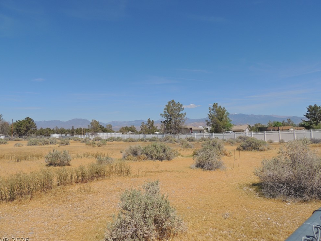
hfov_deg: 69.4
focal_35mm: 25
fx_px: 232
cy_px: 120
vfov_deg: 54.9
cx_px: 161
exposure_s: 1/1600
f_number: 3.3
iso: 100
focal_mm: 4.3
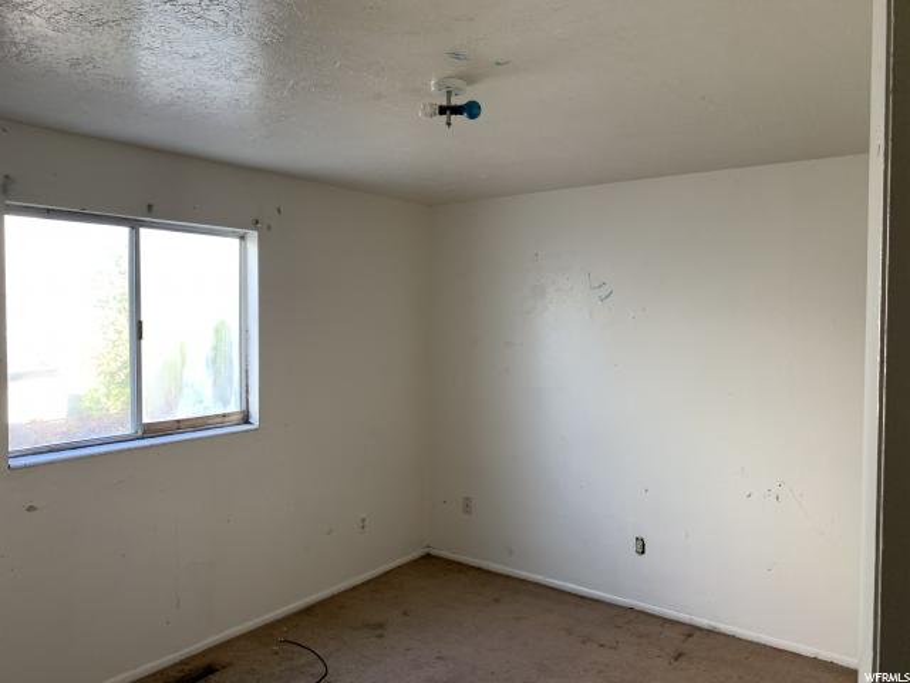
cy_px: 342
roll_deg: -0.8
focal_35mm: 26
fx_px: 683
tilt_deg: -1.8
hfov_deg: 67.3
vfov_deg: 53.1
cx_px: 455
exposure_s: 1/76
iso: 100
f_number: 1.8
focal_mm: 4.25
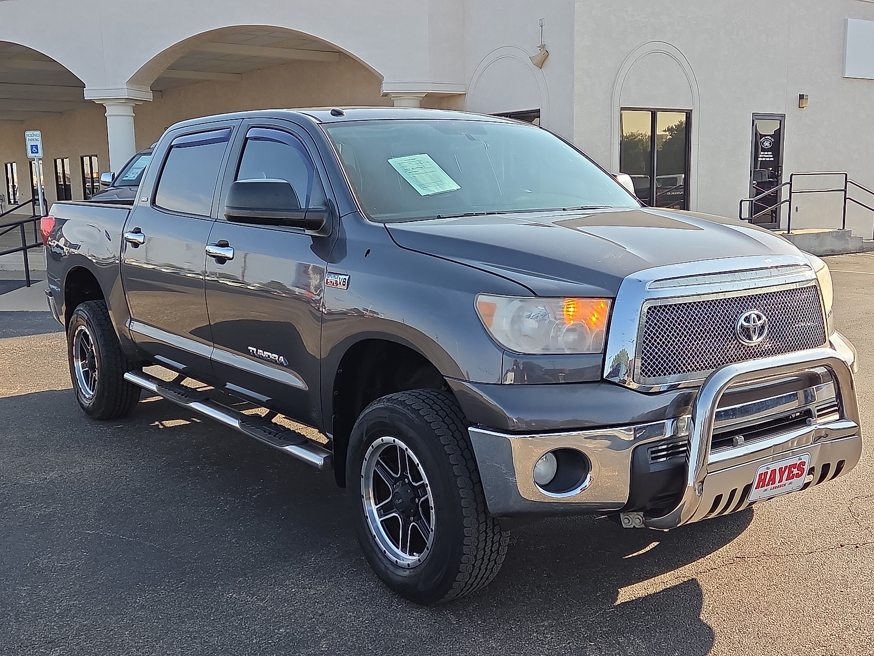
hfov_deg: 47.9
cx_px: 437
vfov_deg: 36.8
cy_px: 328
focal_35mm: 39
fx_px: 985
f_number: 1.8
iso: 25
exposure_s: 1/625
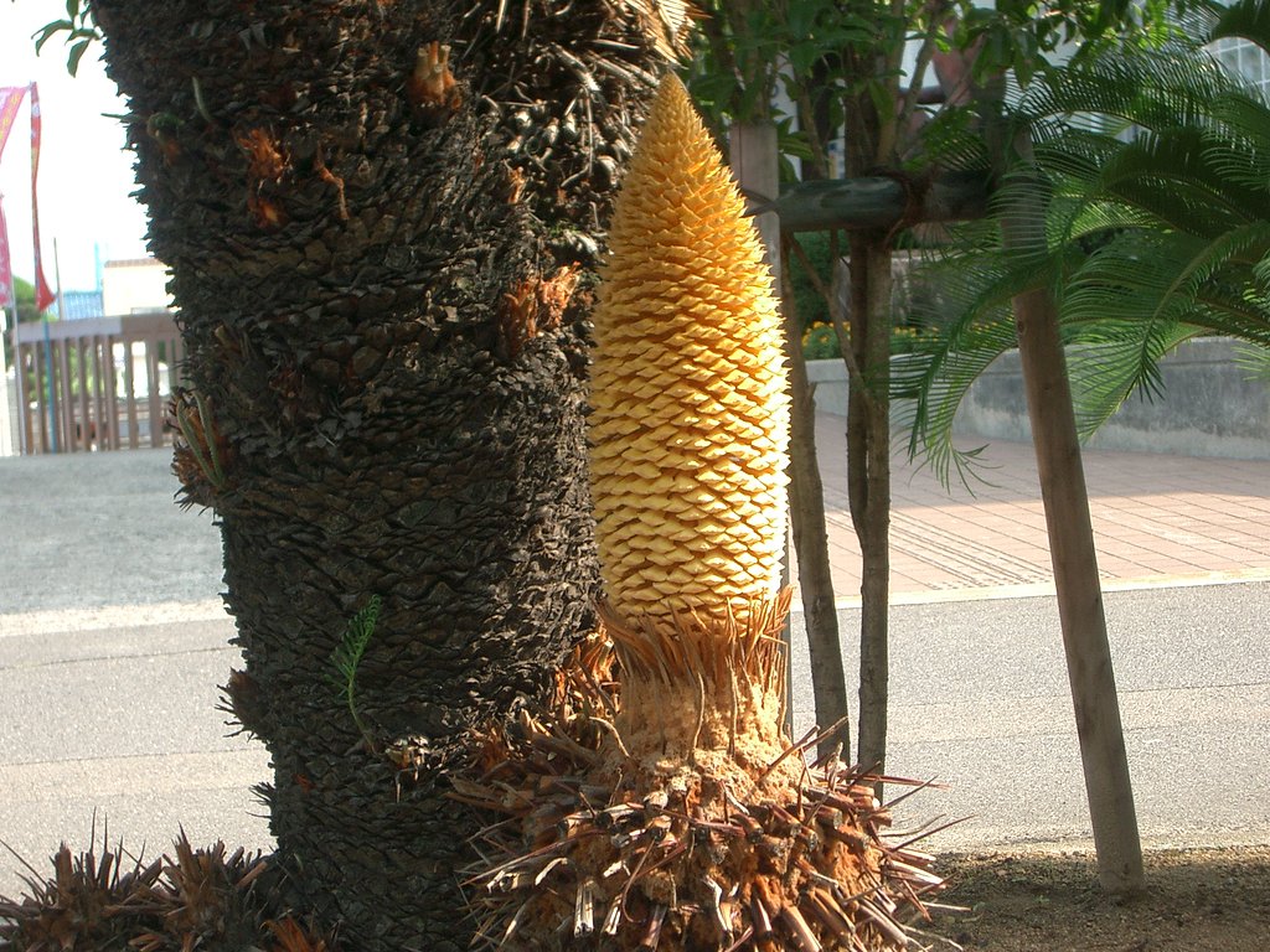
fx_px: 3229
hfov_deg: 22.3
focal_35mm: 88
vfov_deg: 16.8
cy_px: 476
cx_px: 635
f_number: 4.4
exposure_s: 1/125
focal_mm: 14.6
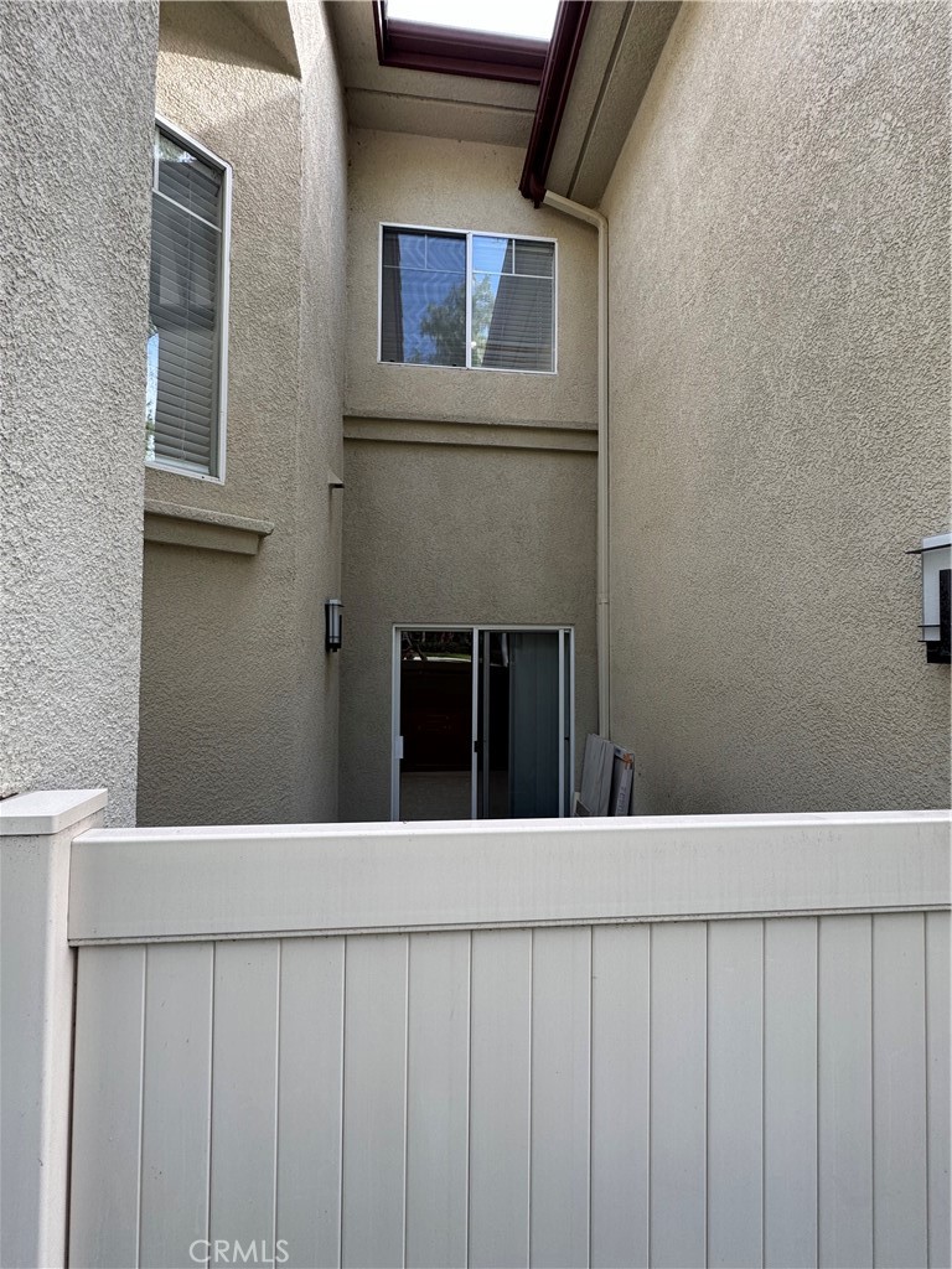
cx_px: 476
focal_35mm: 14
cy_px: 634
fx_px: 513
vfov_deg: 102.1
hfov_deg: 85.7
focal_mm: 2.22
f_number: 2.2
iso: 50
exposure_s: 1/99
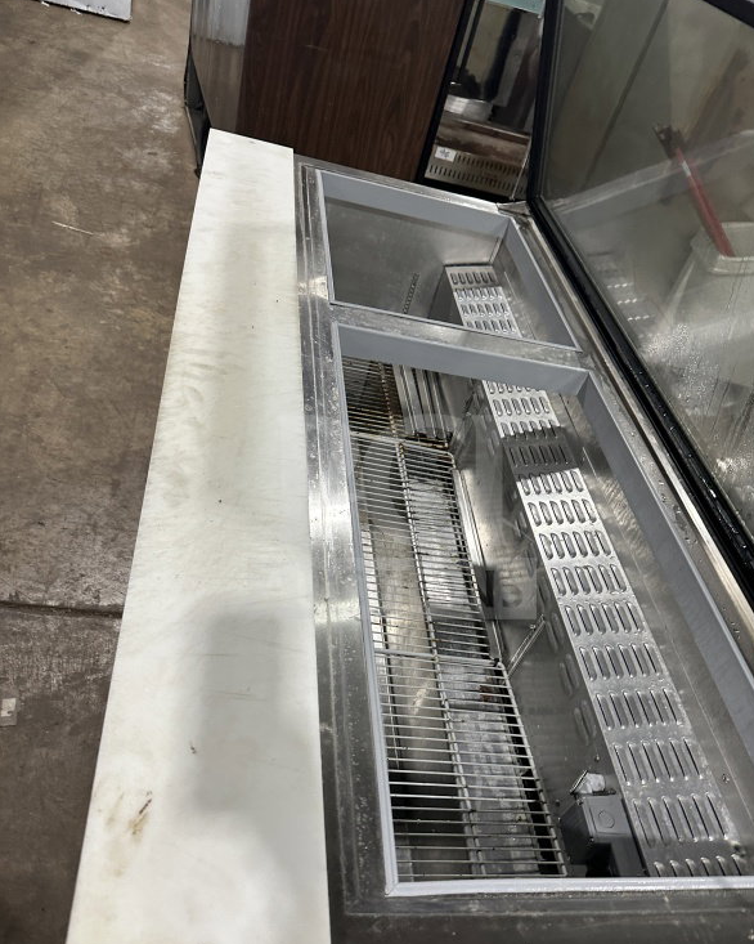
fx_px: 726
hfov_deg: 54.9
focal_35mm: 26
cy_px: 517
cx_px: 391
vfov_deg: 65.9
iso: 200
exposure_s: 1/121
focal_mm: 6.86
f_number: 1.78
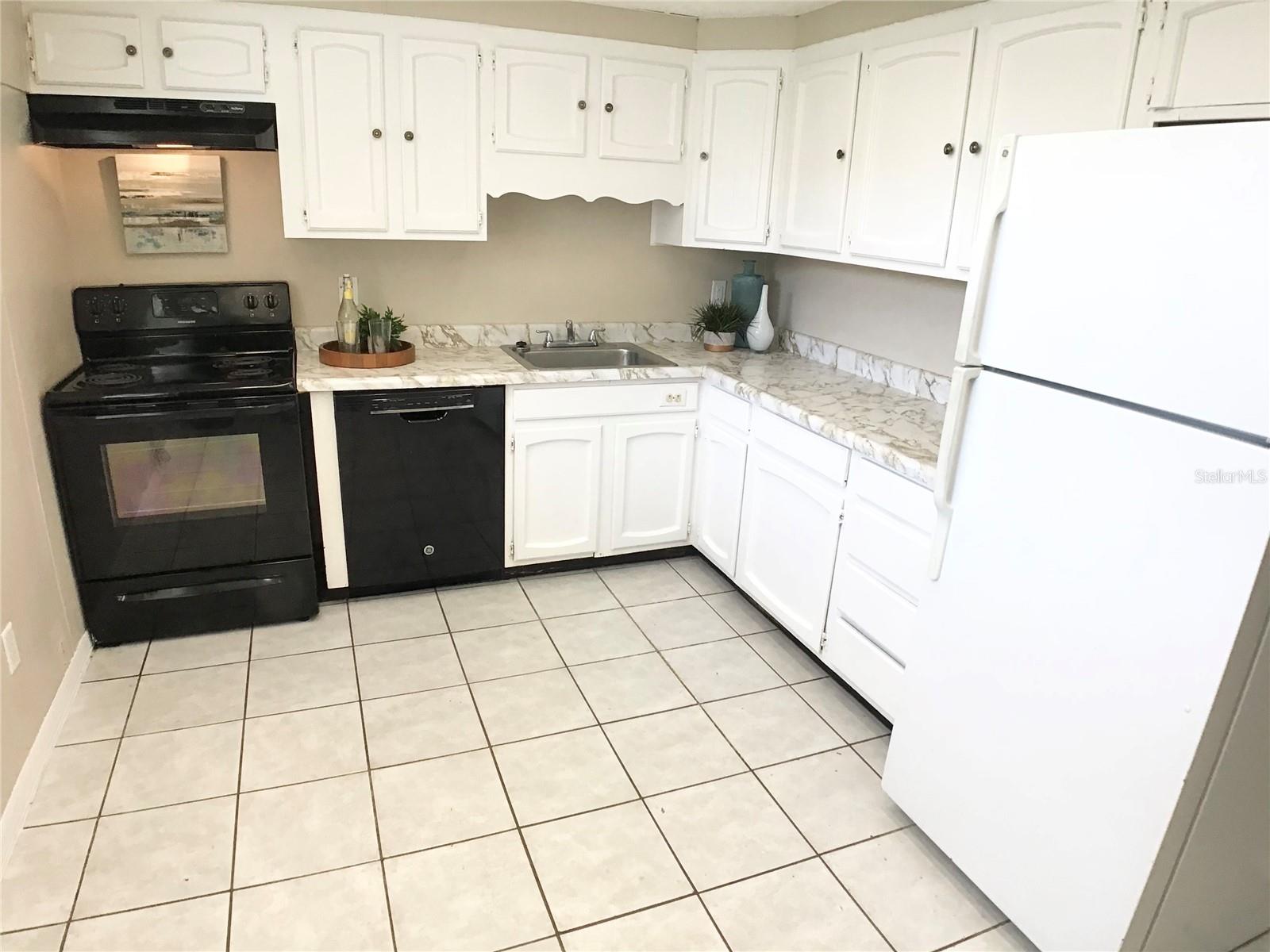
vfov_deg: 45.4
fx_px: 1137
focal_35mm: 31
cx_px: 635
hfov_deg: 58.4
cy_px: 476
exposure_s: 1/30
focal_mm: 3.3
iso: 32
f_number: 2.4
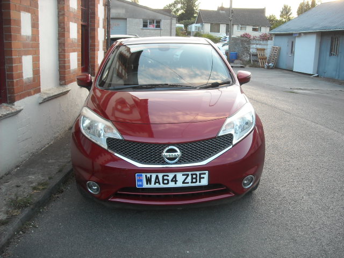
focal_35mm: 35
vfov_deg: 40.7
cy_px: 129
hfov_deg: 52.6
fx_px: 348
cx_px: 172
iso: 91
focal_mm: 5.7
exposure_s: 1/60
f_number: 2.8
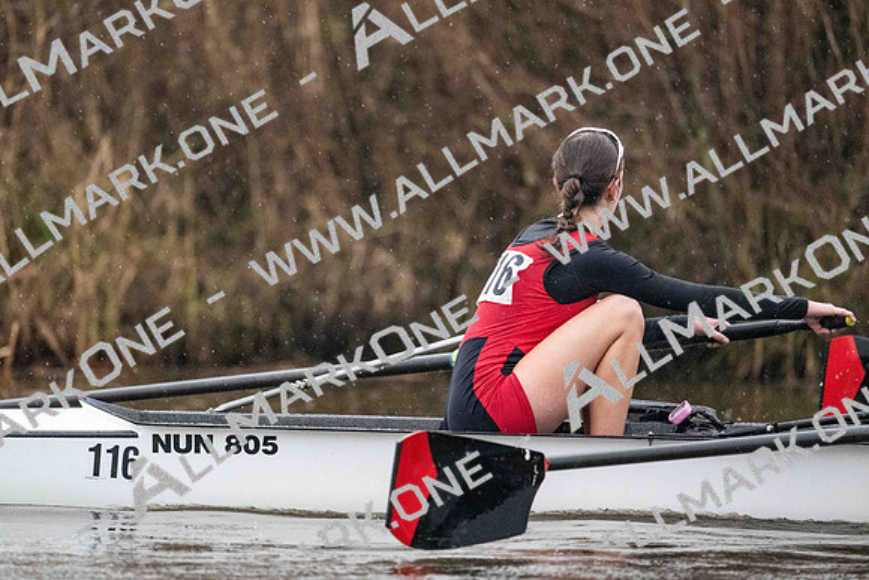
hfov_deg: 5.2
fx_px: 9657
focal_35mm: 400
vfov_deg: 3.4
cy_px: 290
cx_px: 434
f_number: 4.5
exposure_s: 1/1600
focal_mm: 400
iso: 12800
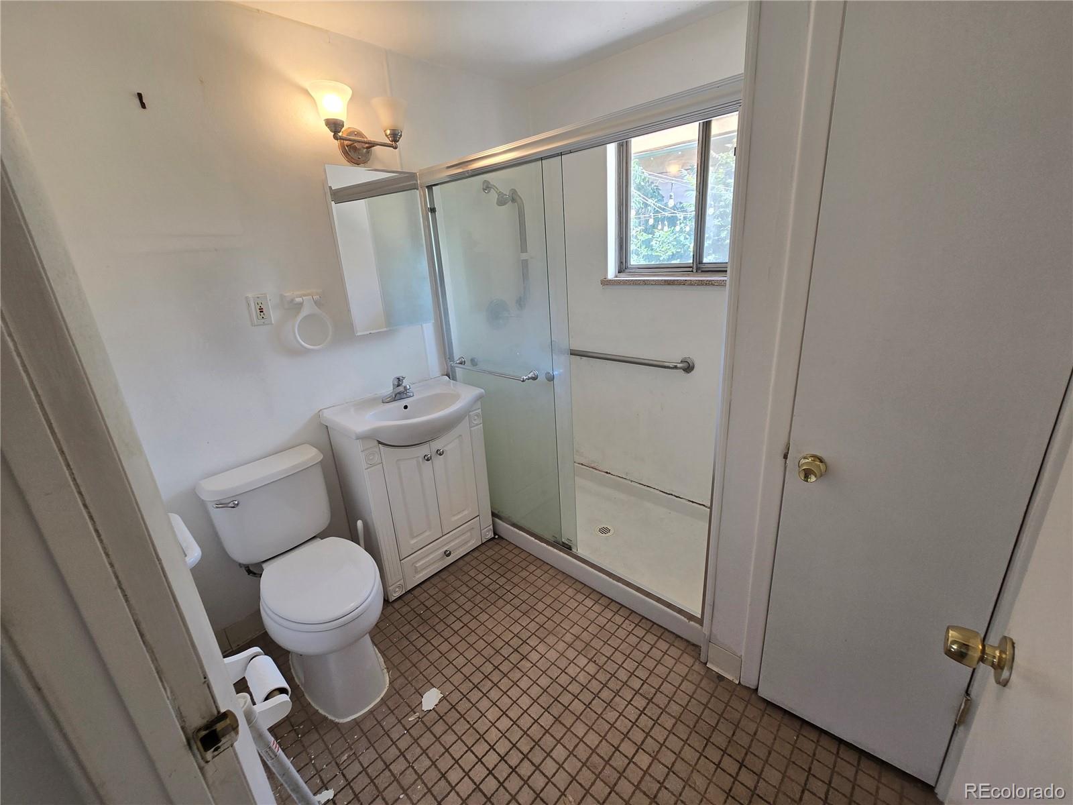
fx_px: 403
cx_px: 536
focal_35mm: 13
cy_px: 402
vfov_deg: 89.9
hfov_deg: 106.2
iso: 50
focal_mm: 2.2
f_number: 2.2
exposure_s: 1/60
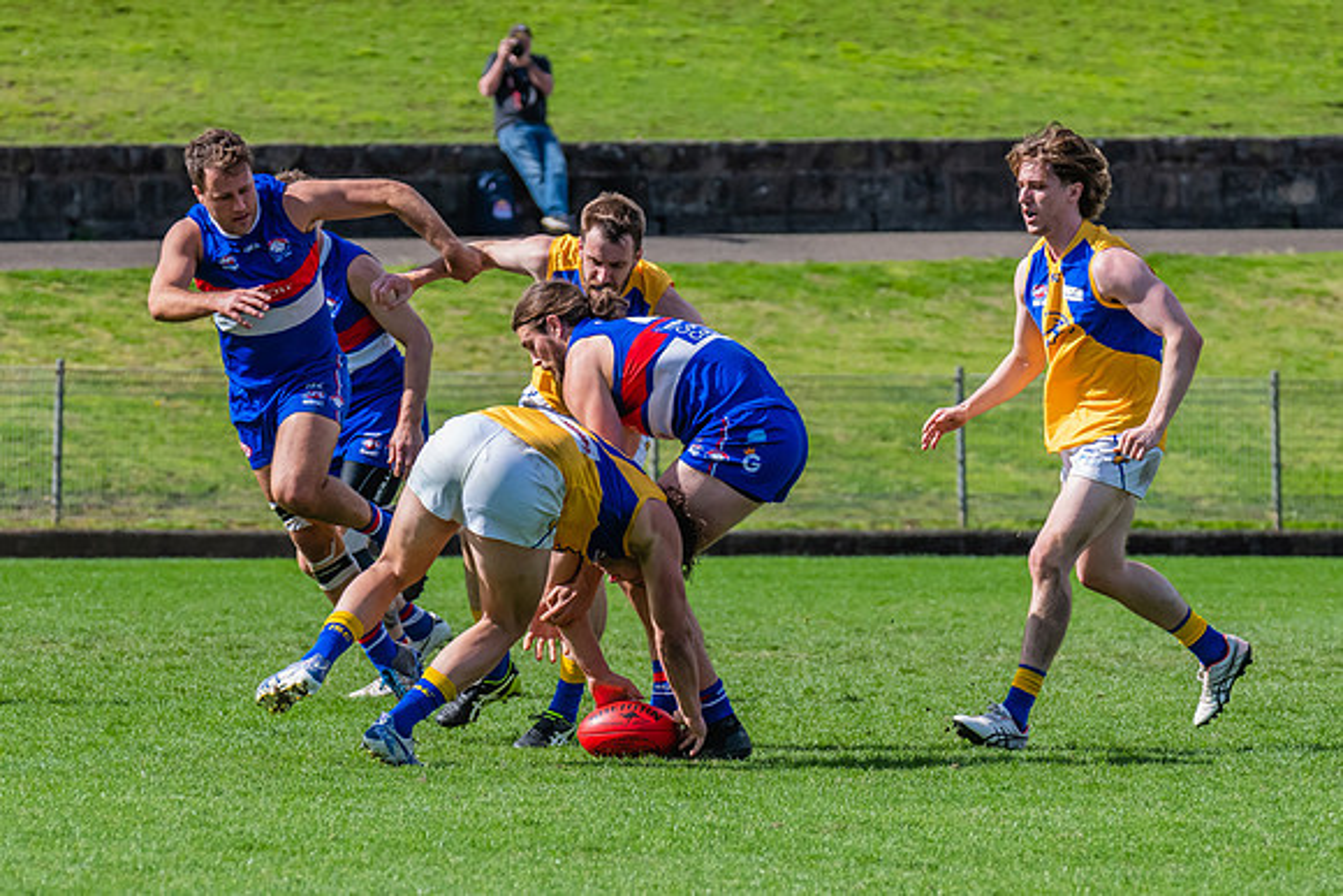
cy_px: 527
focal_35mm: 392
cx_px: 658
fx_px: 14639
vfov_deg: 3.5
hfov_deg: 5.3
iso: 800
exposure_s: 1/1600
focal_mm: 250
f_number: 7.1
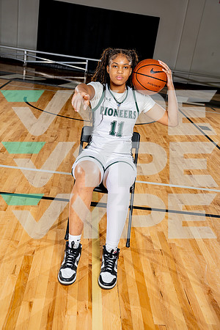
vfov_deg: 48.5
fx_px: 367
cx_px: 110
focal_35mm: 40
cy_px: 165
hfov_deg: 33.4
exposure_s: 1/250
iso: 200
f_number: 5.6
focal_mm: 40
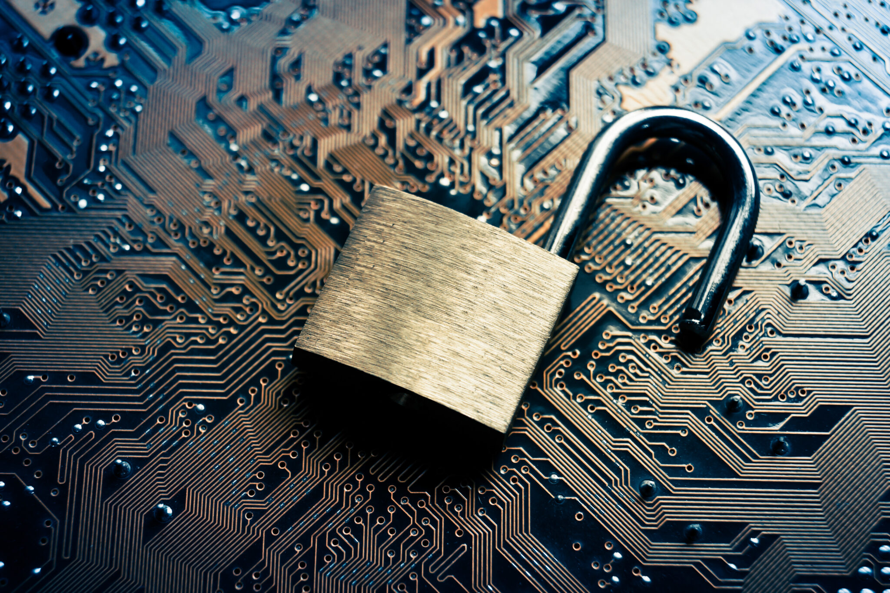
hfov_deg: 24.6
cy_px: 296
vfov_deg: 16.6
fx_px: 2039
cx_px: 445
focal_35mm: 82
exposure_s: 1/20
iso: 100
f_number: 7.1
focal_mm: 55
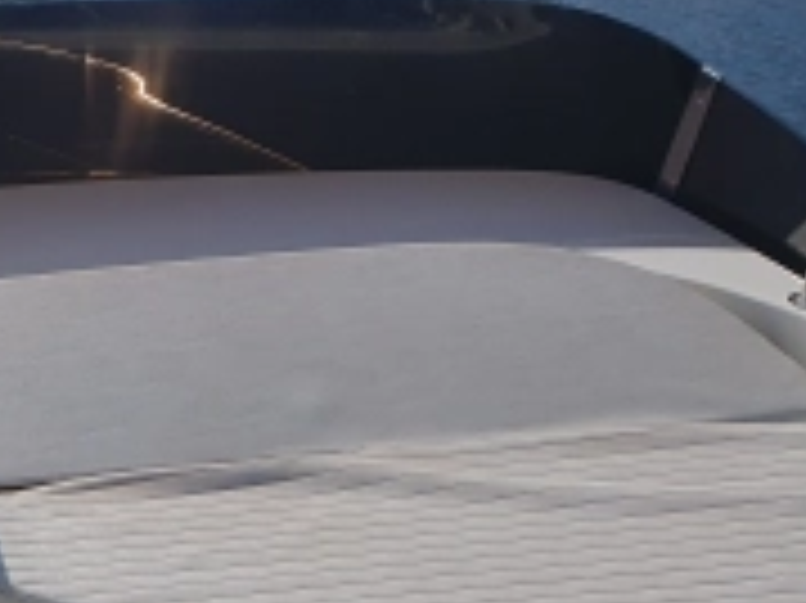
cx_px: -54
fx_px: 1861
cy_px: 776
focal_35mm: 80
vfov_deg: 17.3
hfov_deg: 23.1
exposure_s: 1/5552
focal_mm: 4.32
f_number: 2.4
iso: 50
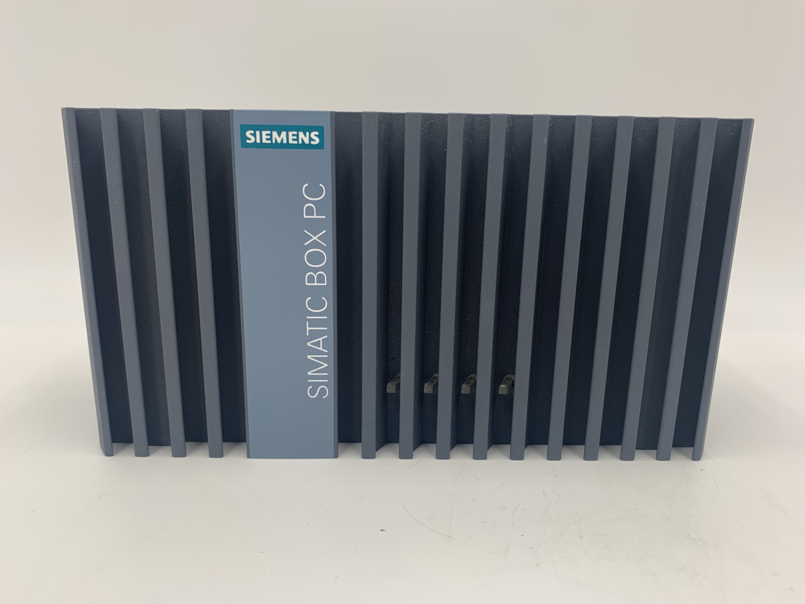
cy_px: 302
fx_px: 605
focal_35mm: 26
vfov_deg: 53.1
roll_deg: -1.1
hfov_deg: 67.3
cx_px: 402
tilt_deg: -15.4
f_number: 1.8
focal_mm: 4.25
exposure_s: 1/122
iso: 40
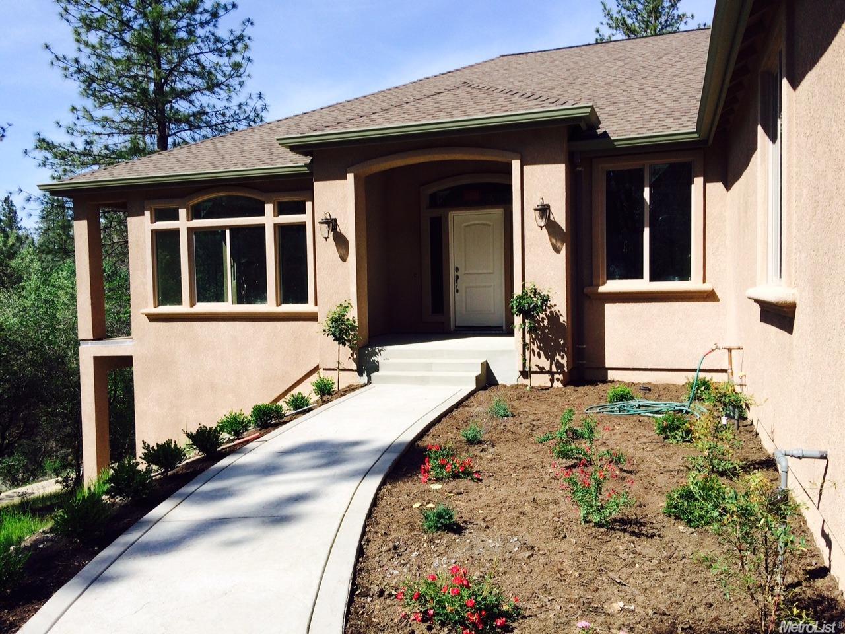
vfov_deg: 48.2
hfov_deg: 61.7
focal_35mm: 29
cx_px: 422
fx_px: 708
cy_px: 317
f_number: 2.2
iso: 32
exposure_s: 1/1953
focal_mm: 4.15
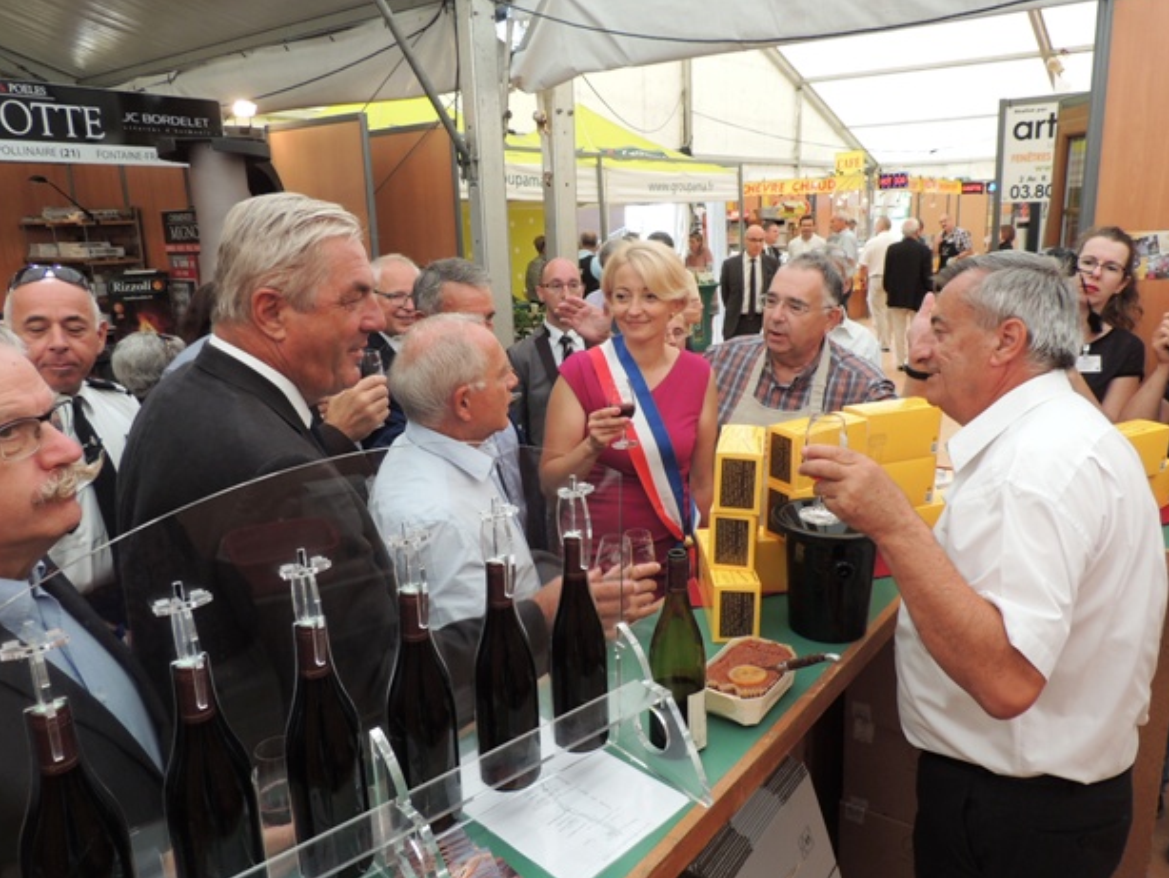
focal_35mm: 25
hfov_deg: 69.4
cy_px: 438
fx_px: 845
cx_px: 596
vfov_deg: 54.9
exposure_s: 1/100
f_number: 3
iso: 100
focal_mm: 4.3
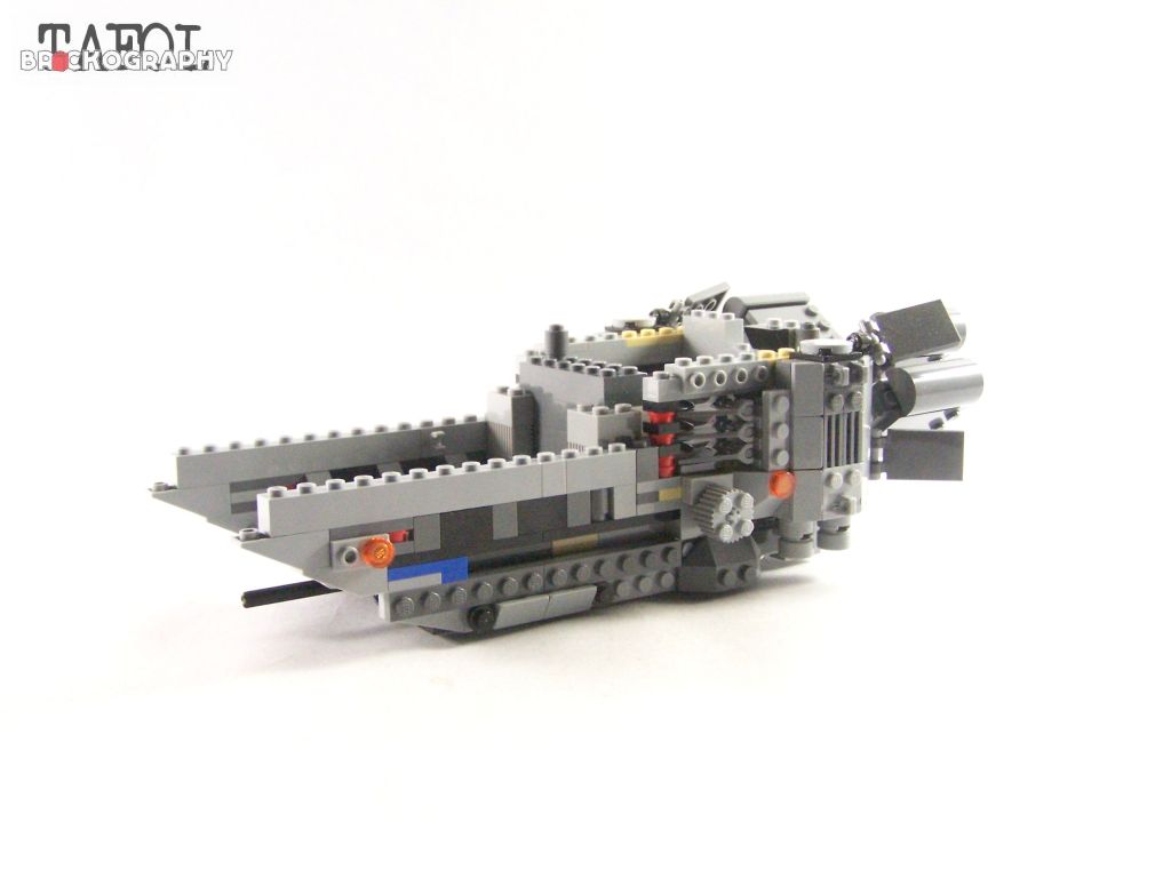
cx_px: 586
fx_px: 1353
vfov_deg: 36.0
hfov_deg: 46.8
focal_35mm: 40
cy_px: 439
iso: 400
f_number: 3.2
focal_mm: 6.7
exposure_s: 1/60
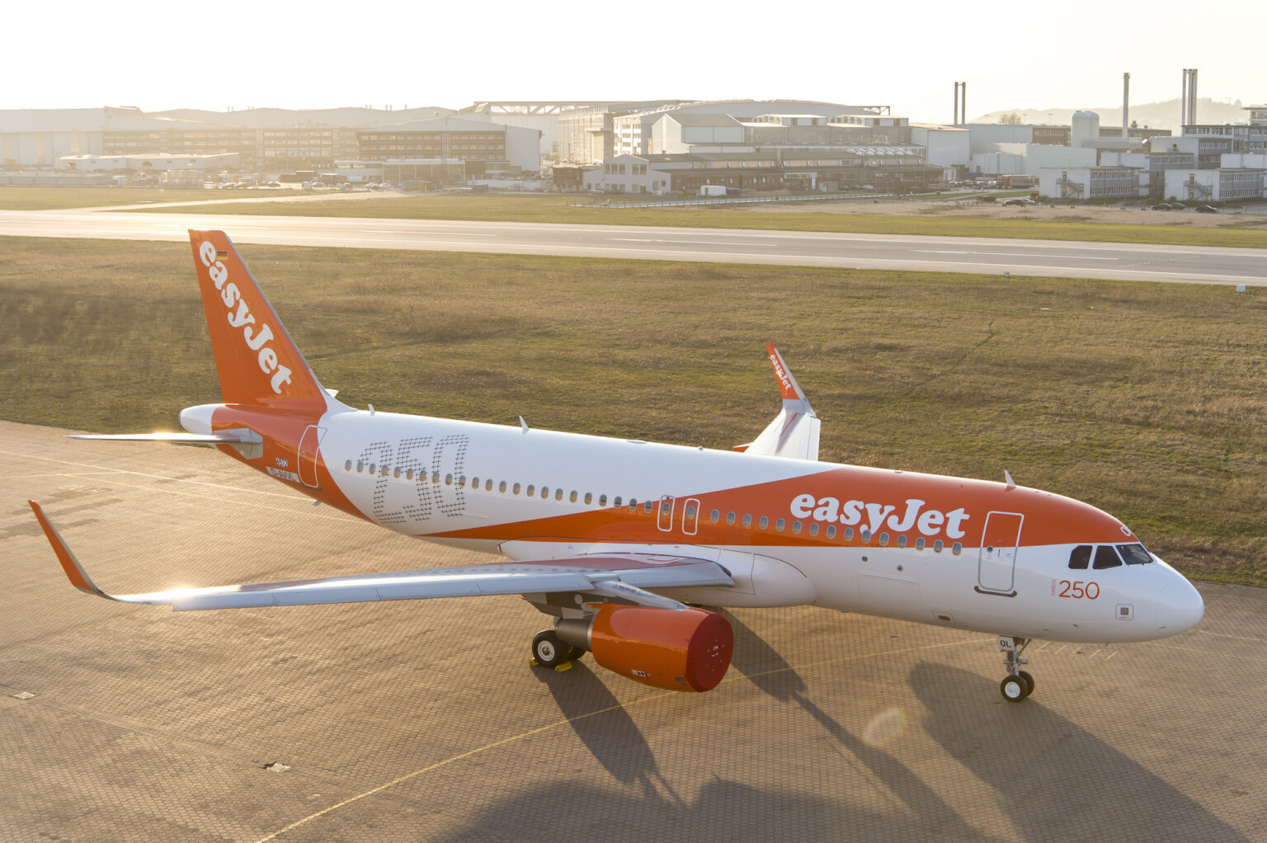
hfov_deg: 39.6
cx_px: 634
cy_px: 422
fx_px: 1759
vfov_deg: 27.0
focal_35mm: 50
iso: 500
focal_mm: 50
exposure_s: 1/400
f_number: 9
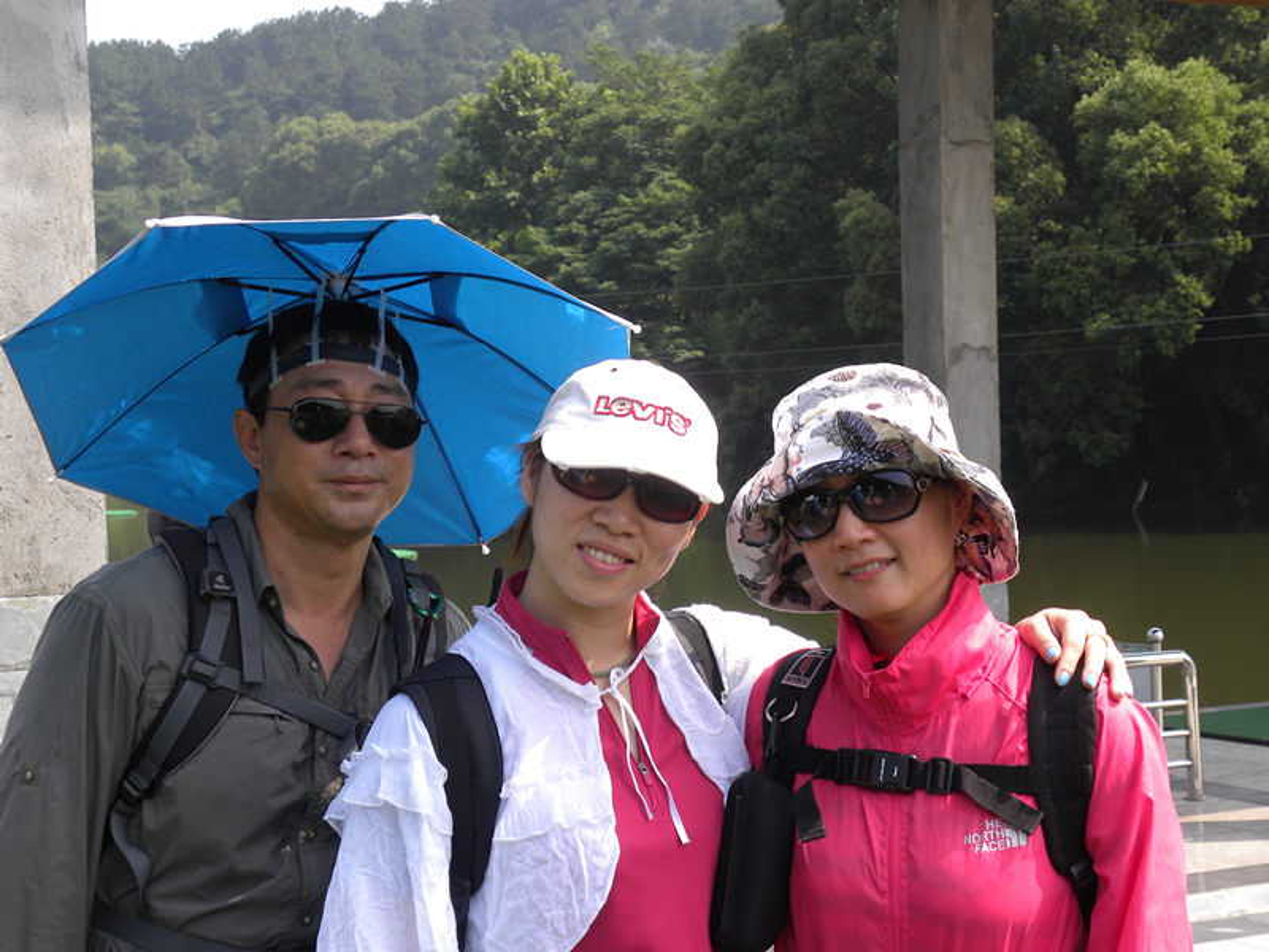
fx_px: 2420
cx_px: 634
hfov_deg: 29.4
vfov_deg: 22.3
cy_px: 476
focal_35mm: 66
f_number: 3.5
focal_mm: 11.8
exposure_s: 1/313
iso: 64
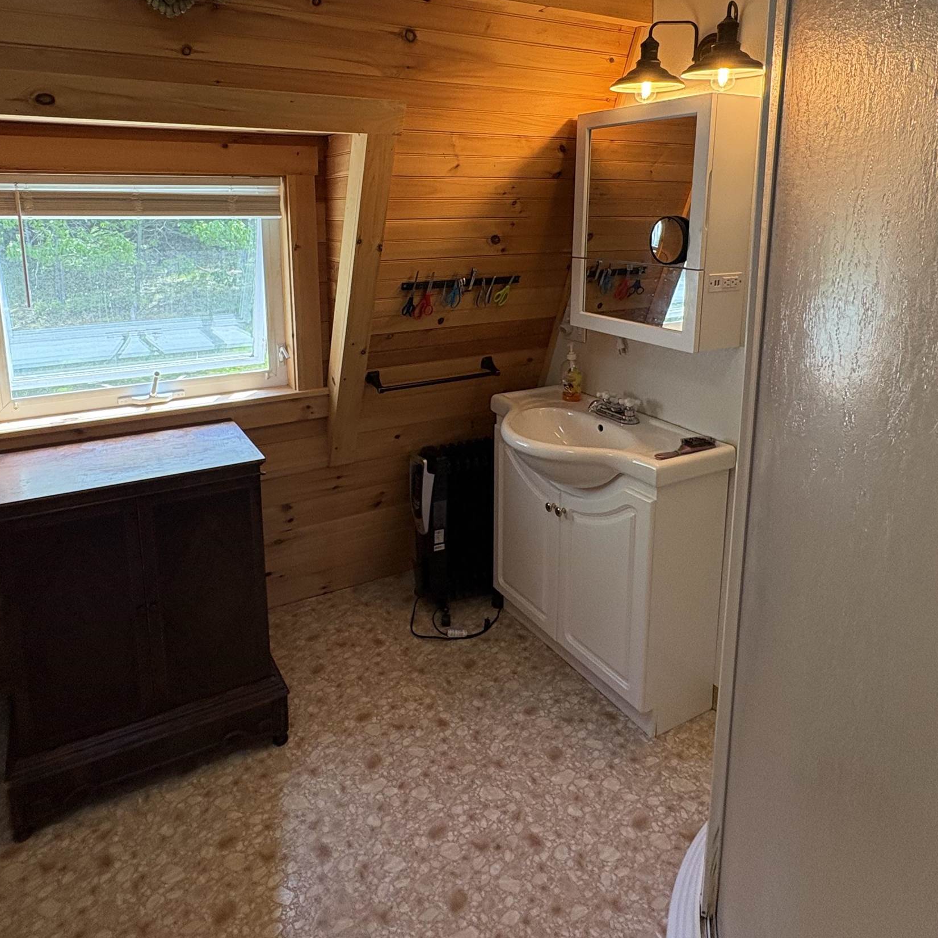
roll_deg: +0.7
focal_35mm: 23
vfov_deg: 66.0
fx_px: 705
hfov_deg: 67.2
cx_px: 436
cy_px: 339
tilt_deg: -9.5
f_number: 2.2
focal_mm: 2.22
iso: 200
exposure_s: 1/120
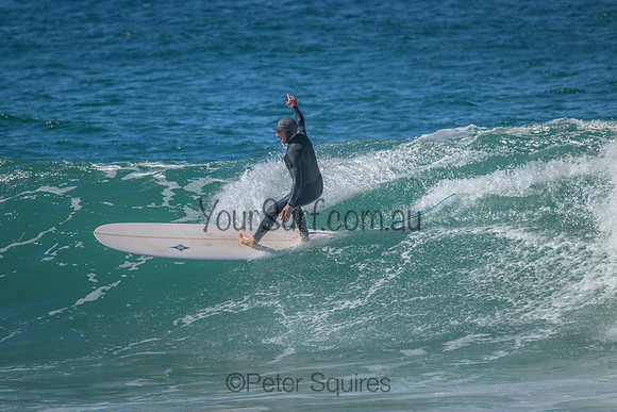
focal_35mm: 680
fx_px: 11657
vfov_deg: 2.0
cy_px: 206
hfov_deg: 3.0
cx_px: 308
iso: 2000
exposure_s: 1/2000
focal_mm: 680
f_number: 11
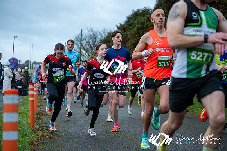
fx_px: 441
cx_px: 114
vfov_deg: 19.5
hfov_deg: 28.8
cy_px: 76
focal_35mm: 70
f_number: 2.8
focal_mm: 70
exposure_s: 1/1250
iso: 360
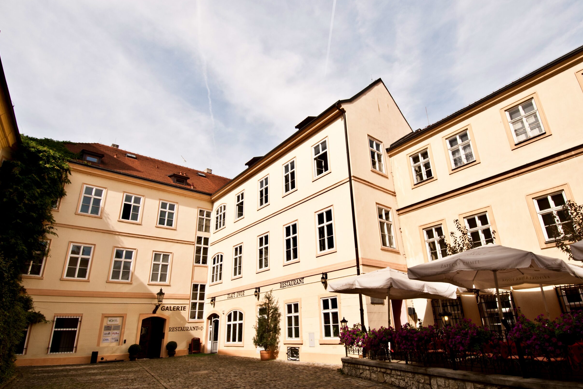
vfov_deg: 64.5
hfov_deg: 86.8
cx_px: 305
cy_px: 202
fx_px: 308
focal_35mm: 19
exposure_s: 1/125
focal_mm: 12
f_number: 16
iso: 200
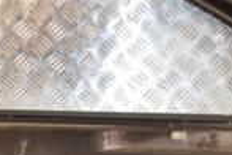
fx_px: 709
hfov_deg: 18.5
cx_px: 58
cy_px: 190
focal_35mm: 110
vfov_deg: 12.2
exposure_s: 1/160
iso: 800
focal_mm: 18
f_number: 5
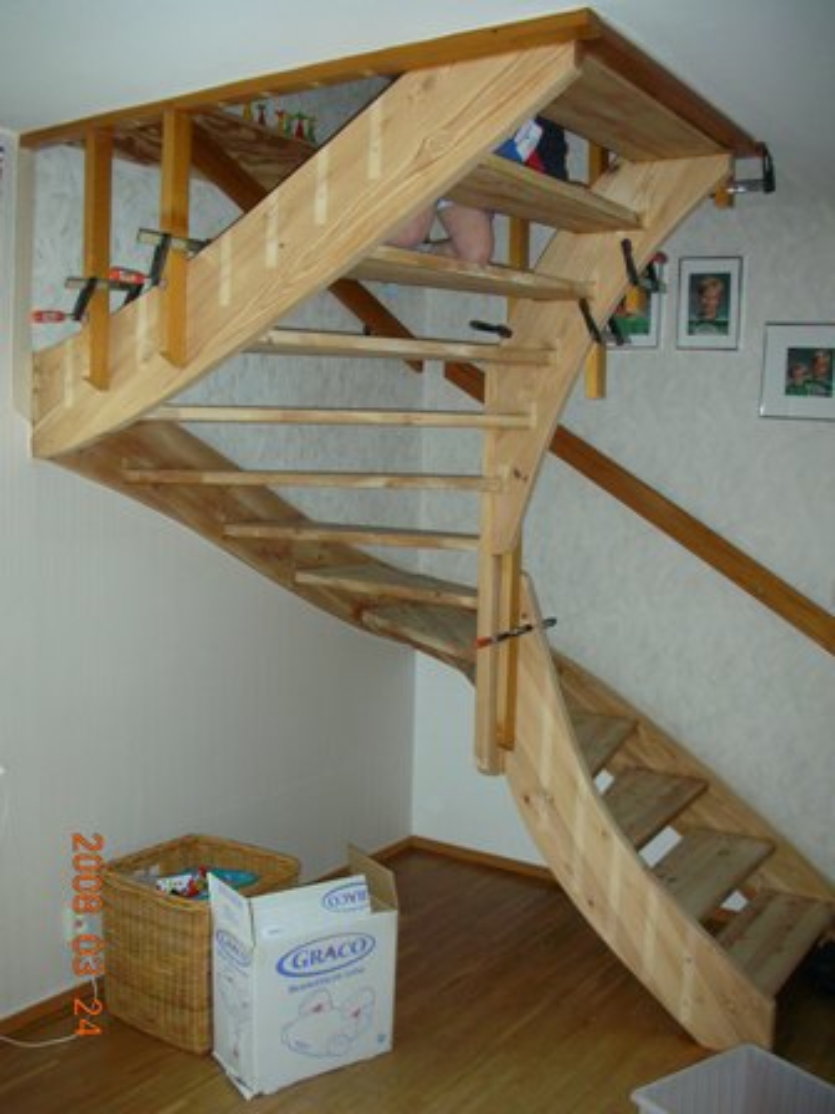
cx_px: 418
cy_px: 557
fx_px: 1126
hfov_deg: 40.7
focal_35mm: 35
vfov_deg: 52.6
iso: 119
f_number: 3
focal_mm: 5.8
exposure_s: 1/60.1
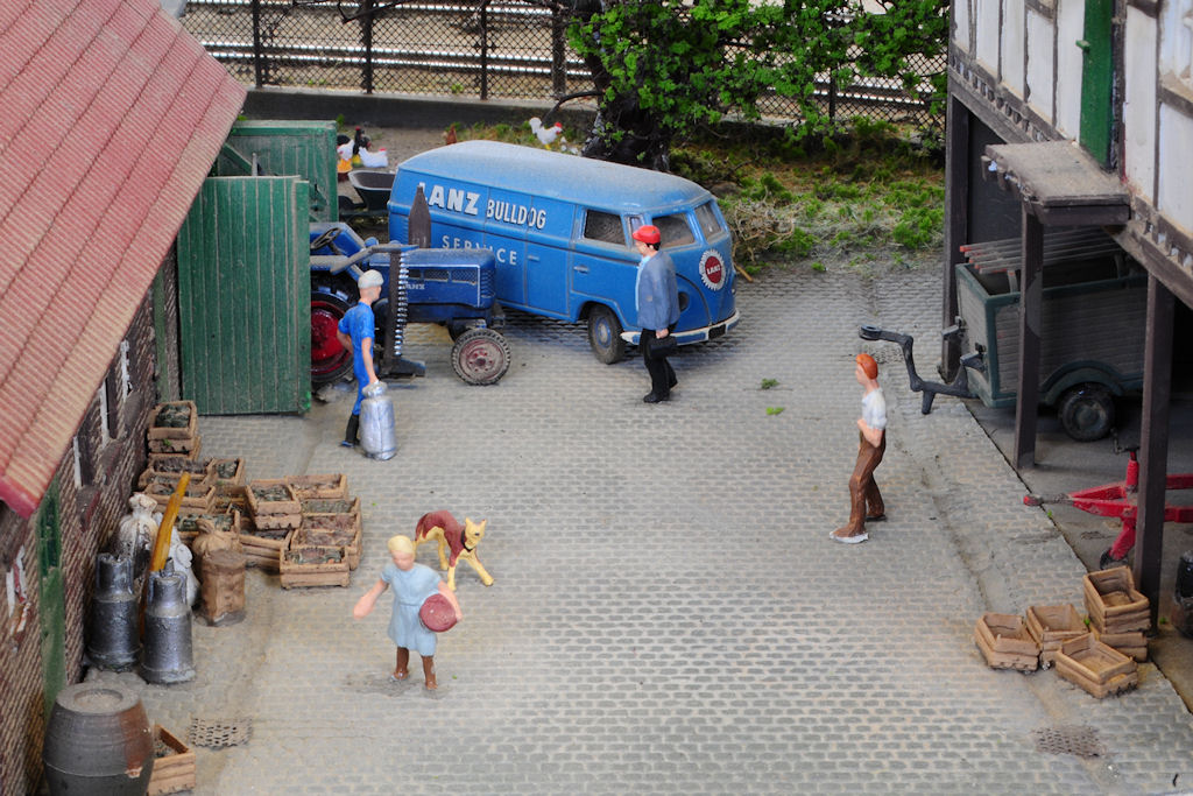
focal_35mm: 68
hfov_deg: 29.9
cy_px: 398
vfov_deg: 20.2
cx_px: 596
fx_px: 2237
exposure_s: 3
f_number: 36
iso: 200
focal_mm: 45
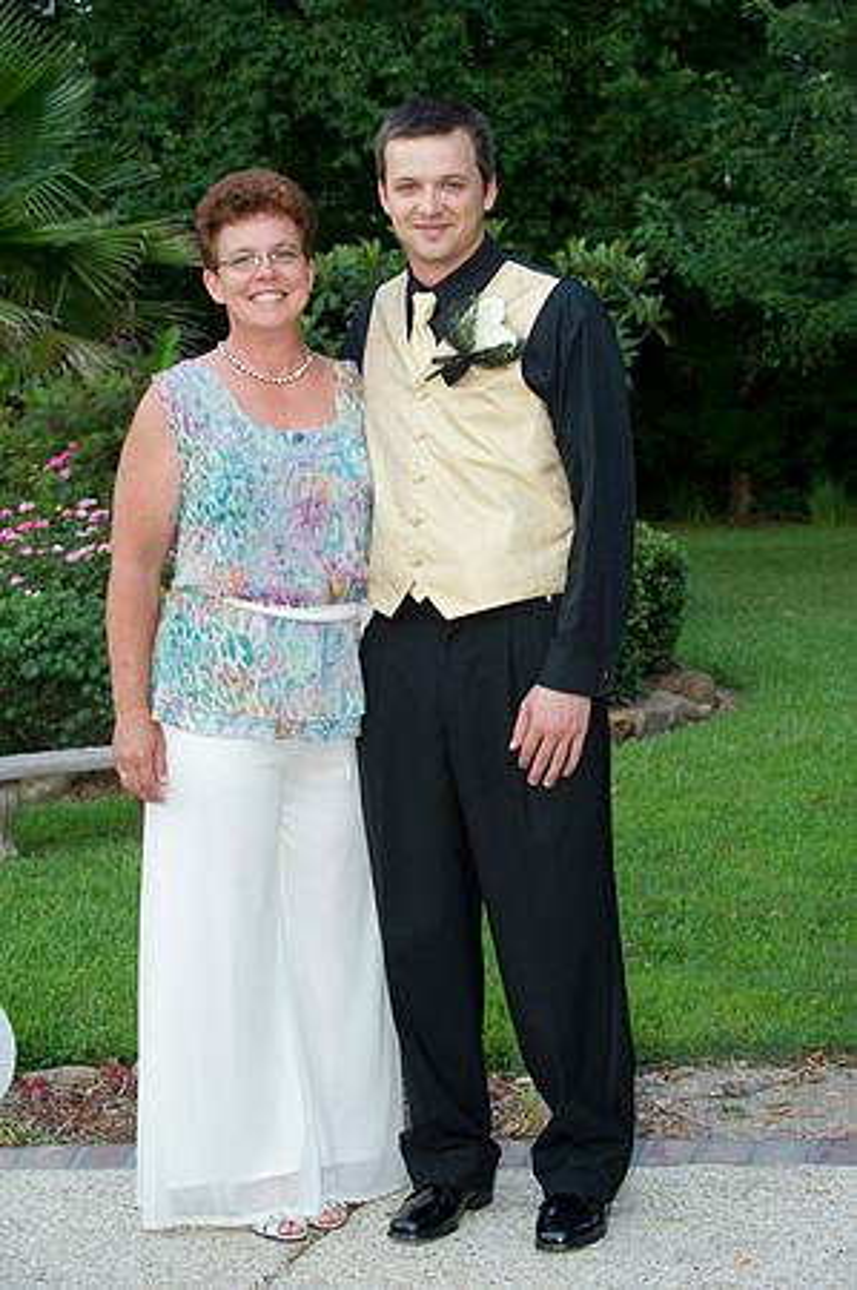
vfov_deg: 27.0
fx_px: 2684
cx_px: 428
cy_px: 645
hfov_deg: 18.1
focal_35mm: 75
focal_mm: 75
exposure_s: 1/250
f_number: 5.6
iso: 800
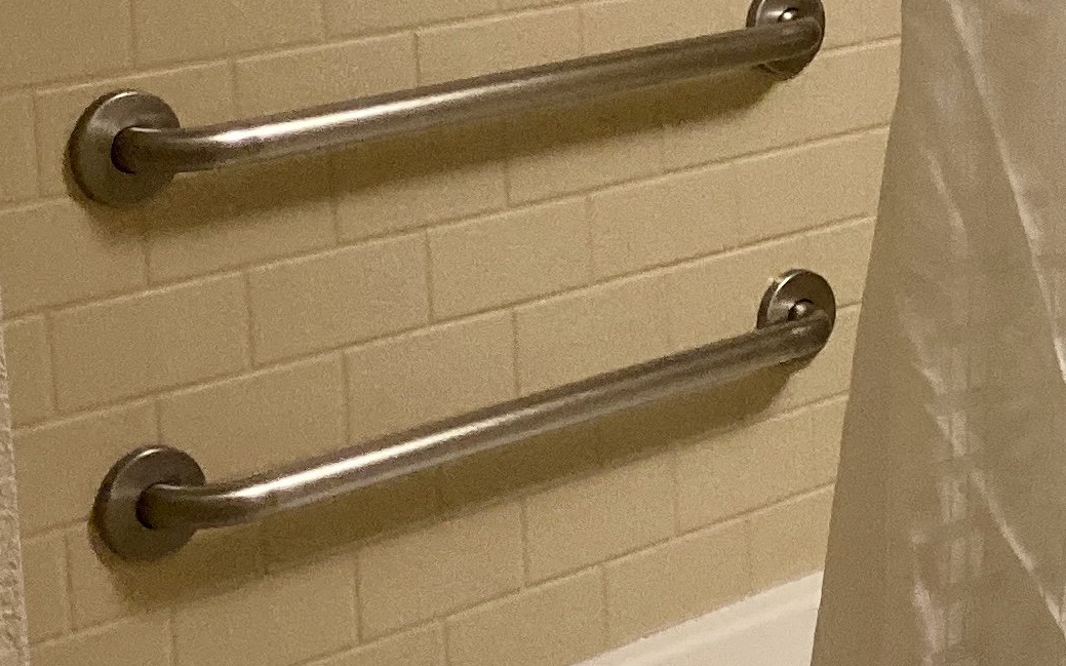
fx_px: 3108
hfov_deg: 18.1
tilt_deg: -9.7
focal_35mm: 107
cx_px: 1416
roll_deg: +0.3
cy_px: -5
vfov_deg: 12.1
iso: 400
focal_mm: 4.25
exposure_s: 1/40
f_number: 1.8
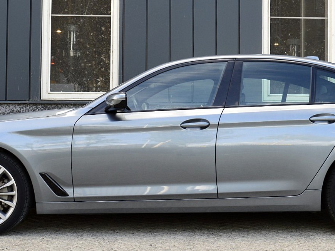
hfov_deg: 31.2
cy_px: 128
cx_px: 192
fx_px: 599
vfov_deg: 23.7
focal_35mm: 62
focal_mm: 23
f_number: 9
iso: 400
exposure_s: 1/100
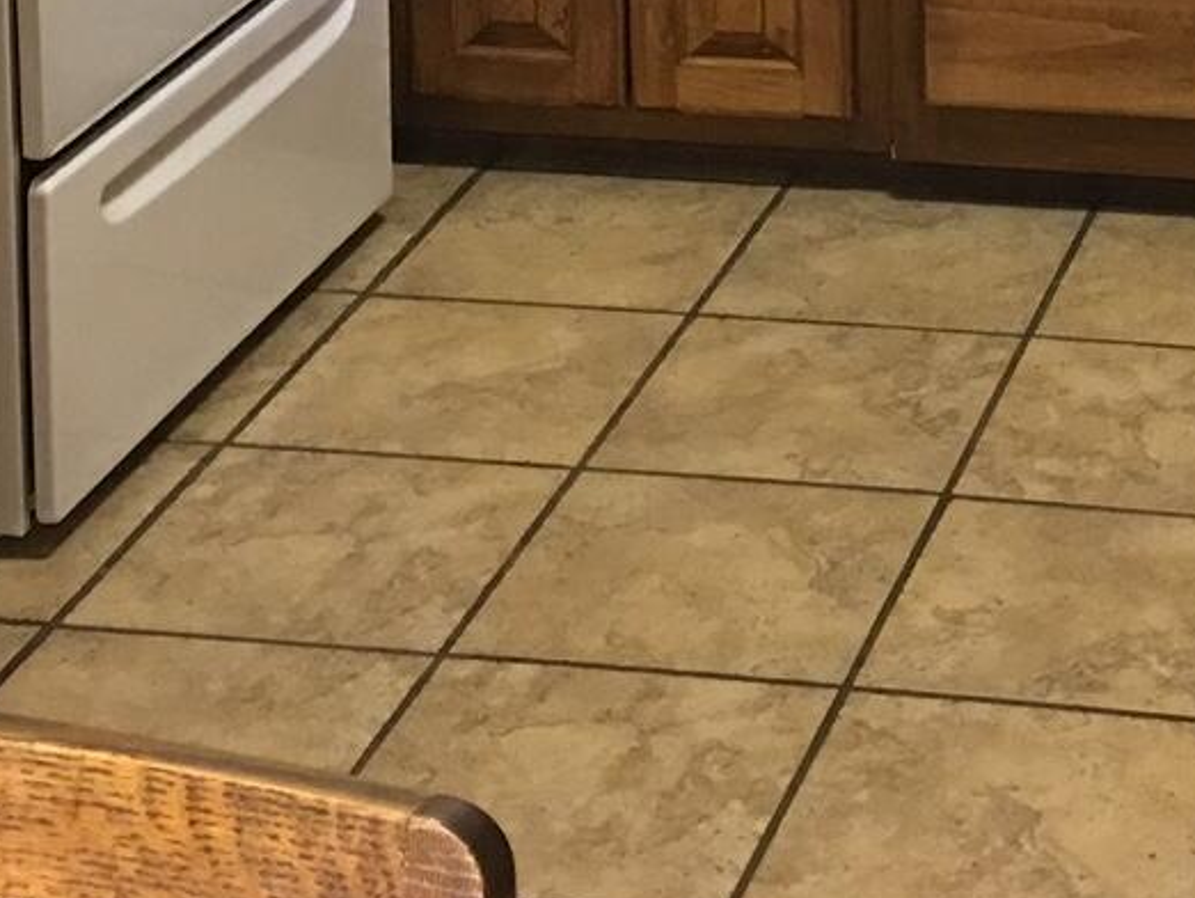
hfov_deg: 17.3
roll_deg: +0.3
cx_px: 1119
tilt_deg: -7.2
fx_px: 3868
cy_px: -712
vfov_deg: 12.2
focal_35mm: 112
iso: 80
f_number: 2.2
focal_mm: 4.15
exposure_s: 1/15
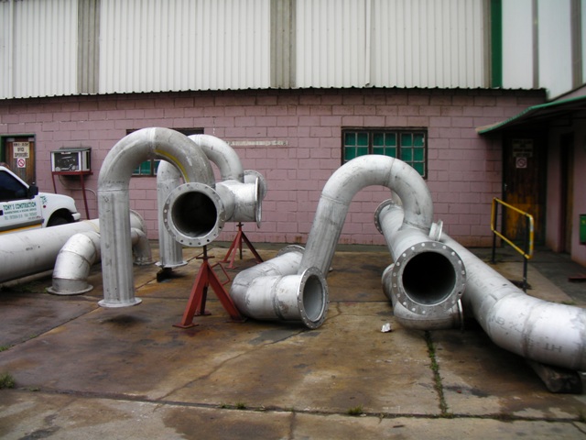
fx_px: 643
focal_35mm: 38
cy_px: 220
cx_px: 293
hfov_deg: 49.0
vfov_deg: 37.7
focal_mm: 6.3
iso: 50
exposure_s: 1/160
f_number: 3.5
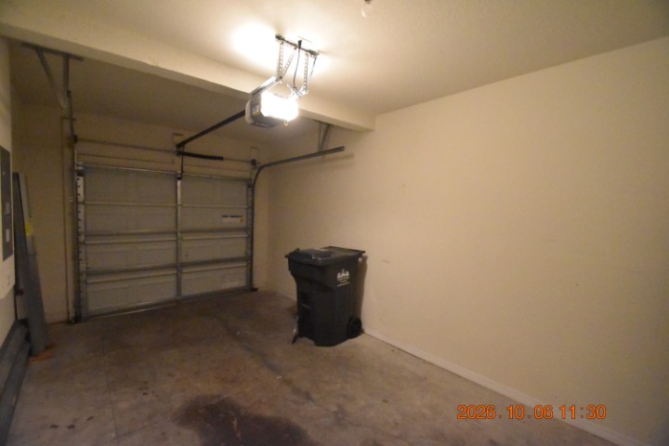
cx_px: 334
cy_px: 223
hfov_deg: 100.4
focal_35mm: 15
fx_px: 279
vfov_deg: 77.3
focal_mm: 10
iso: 11400
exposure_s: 1/60
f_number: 3.5
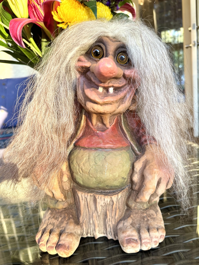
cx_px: 100
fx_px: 184
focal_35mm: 24
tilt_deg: -11.3
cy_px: 132
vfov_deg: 71.6
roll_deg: +6.8
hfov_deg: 56.8
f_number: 1.78
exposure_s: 1/121
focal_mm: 6.76
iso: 160
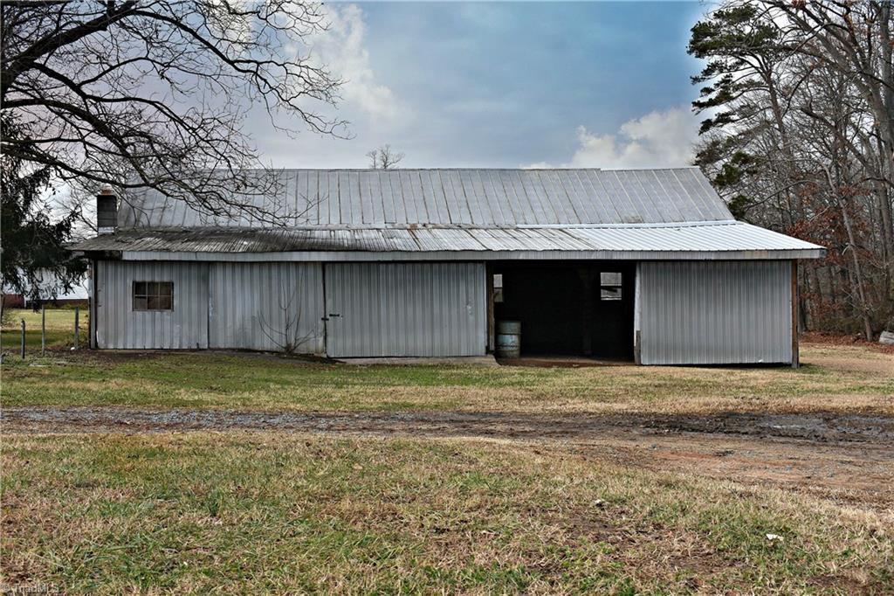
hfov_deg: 45.0
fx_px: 1080
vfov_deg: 30.8
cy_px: 298
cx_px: 447
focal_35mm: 44
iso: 250
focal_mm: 29
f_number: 8
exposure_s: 1/500
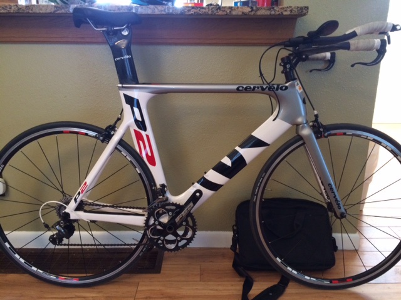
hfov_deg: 61.7
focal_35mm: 29
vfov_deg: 48.2
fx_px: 336
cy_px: 150
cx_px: 200
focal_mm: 4.15
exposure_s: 1/30
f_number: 2.2
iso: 250
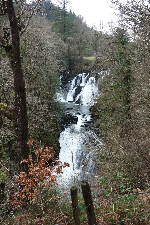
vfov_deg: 51.9
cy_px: 112
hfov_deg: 35.9
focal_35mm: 37
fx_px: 231
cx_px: 75
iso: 125
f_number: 3.2
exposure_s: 1/100
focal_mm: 13.9
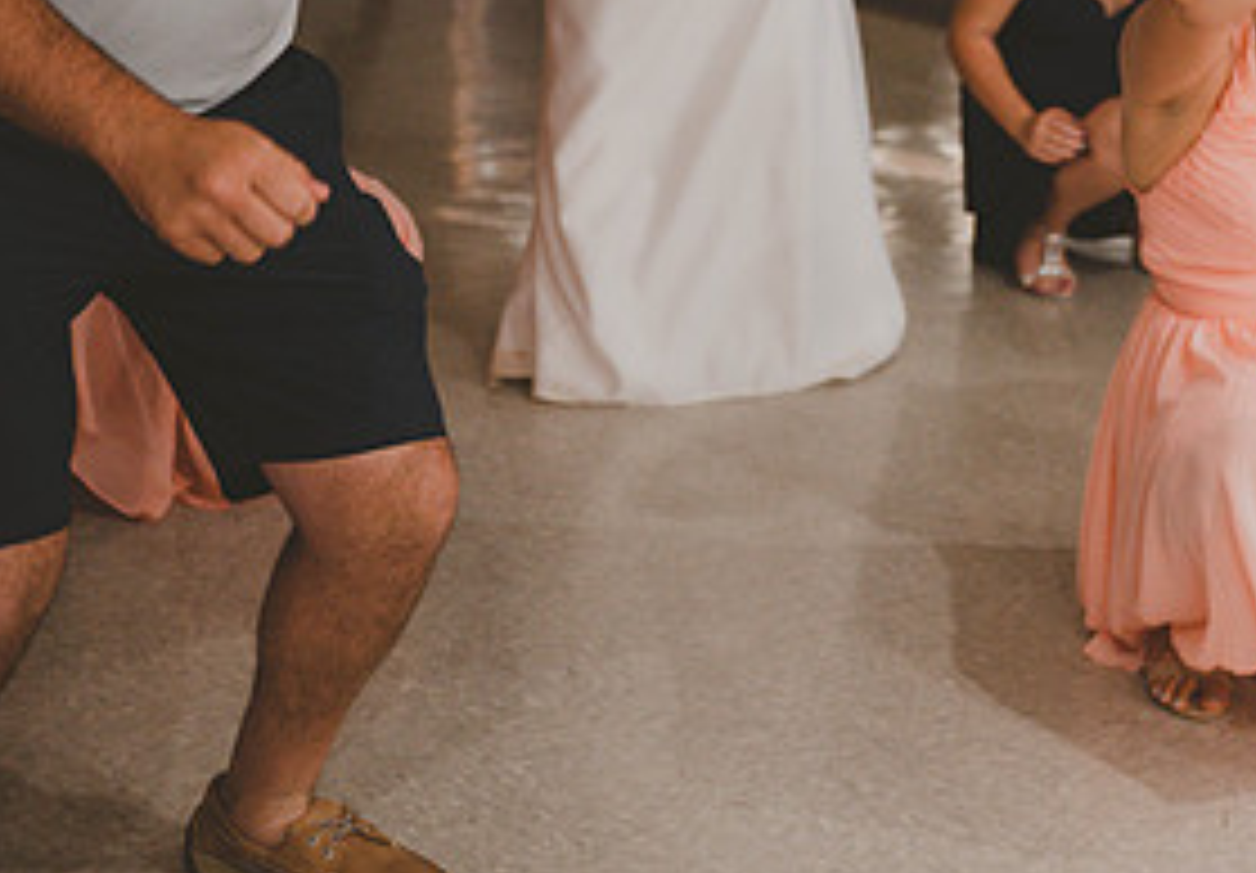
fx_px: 2828
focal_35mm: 80
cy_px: 36
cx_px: 1369
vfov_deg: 17.2
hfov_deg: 23.5
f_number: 2.8
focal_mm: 36
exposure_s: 1/100
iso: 3200
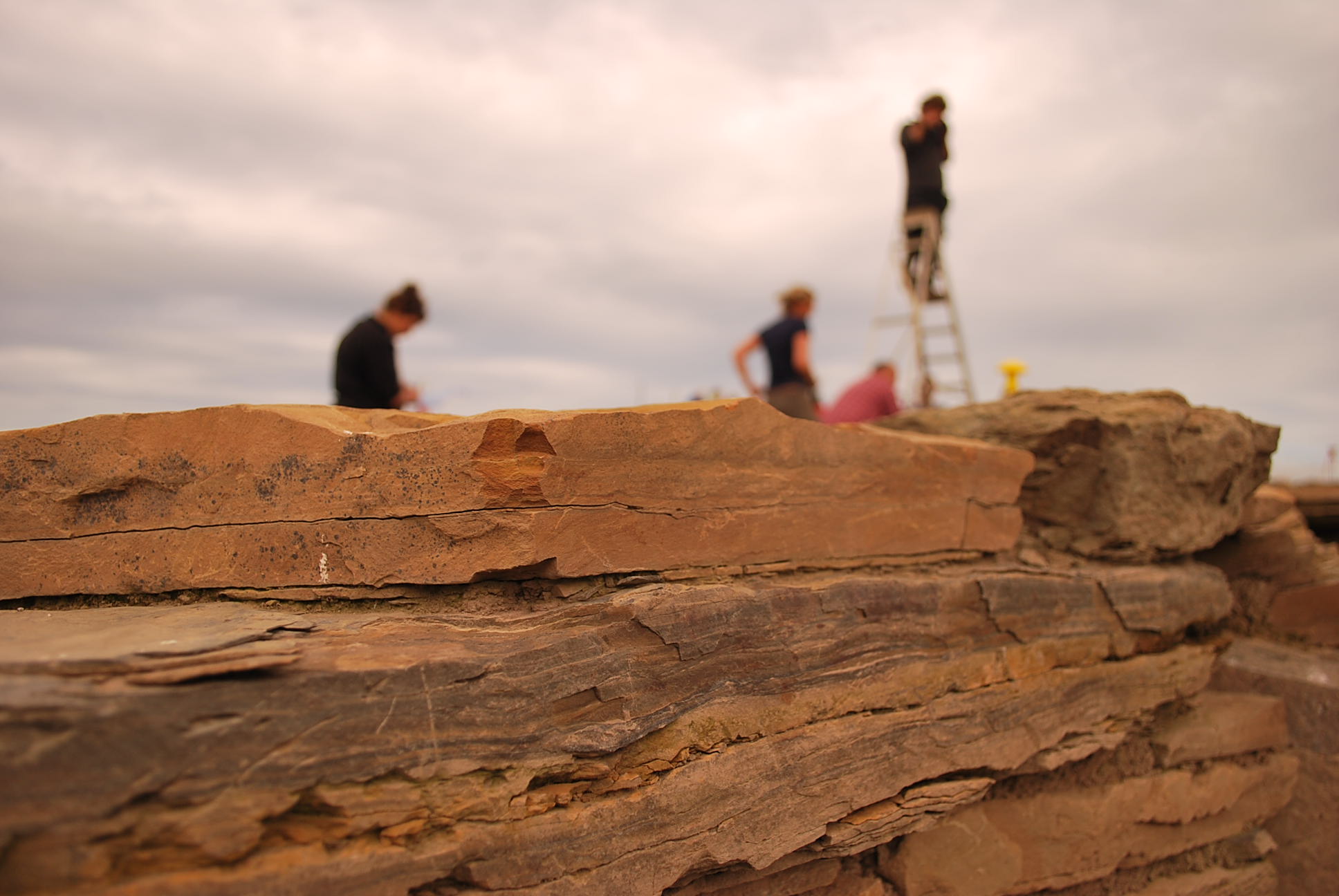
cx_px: 670
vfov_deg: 48.0
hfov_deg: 67.3
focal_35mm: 27
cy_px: 448
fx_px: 1005
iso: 100
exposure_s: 1/800
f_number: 3.5
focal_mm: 18
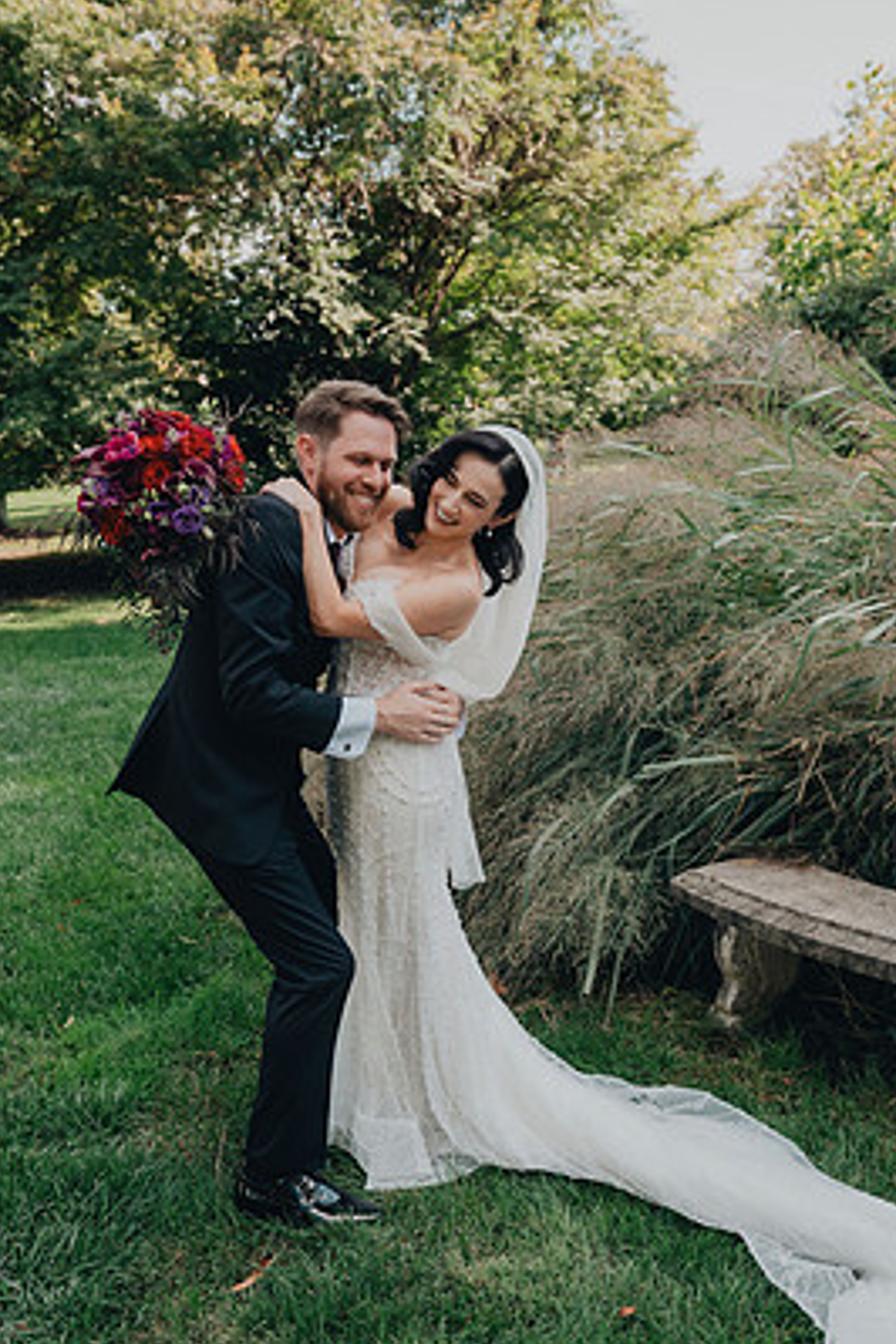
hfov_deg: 37.9
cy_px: 714
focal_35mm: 35
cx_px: 455
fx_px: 1307
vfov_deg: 54.4
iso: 400
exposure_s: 1/500
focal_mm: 31
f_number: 4
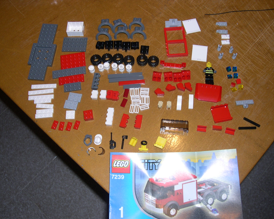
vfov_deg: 37.3
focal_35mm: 40
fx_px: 324
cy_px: 110
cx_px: 137
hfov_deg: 45.8
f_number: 2.8
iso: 100
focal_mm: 8
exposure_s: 1/60
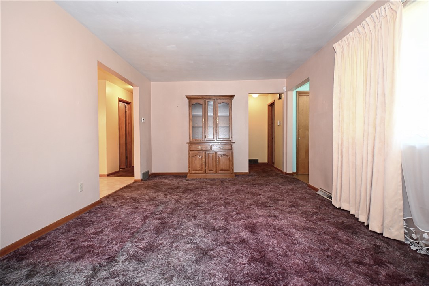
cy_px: 143
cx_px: 214
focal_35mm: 18
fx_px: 214
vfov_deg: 67.4
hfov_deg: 90.0
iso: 1100
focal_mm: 12
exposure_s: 1/60
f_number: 4
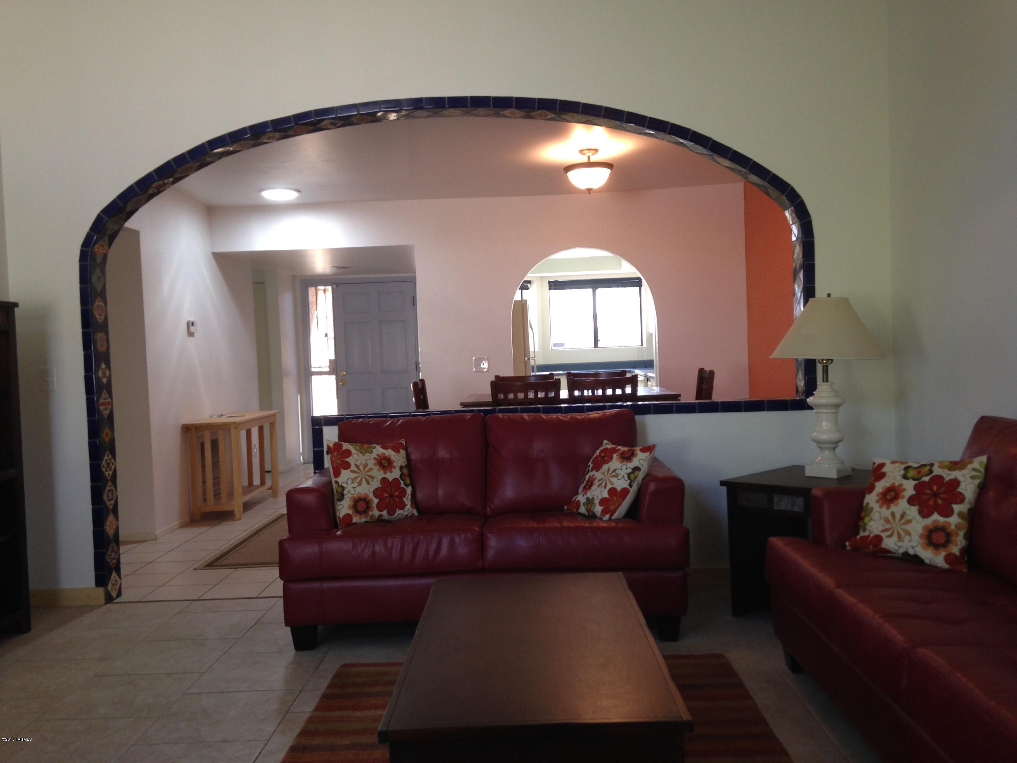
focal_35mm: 33
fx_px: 970
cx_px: 508
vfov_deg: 42.9
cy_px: 382
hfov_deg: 55.4
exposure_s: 1/20
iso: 80
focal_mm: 4.12
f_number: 2.4
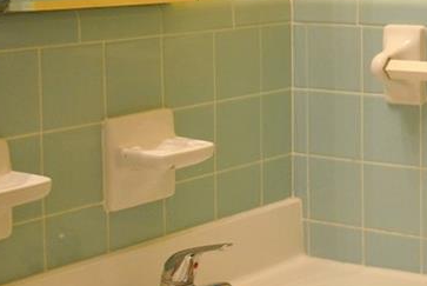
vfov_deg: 14.5
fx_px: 1104
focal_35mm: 93
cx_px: 458
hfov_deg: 20.9
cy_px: -11
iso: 360
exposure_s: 1/30
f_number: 4
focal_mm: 22
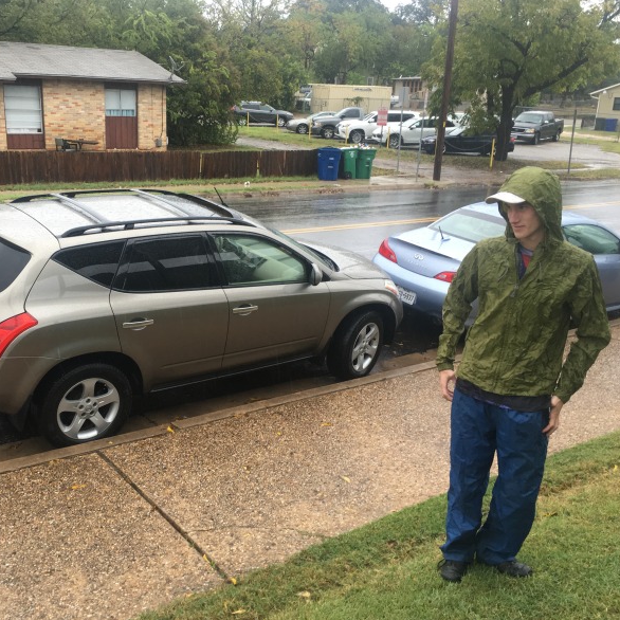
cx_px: 234
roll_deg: -1.4
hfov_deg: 46.8
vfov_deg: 47.2
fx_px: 709
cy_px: 309
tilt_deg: -16.2
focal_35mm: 35
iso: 40
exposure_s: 1/120
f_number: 2.2
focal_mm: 4.15
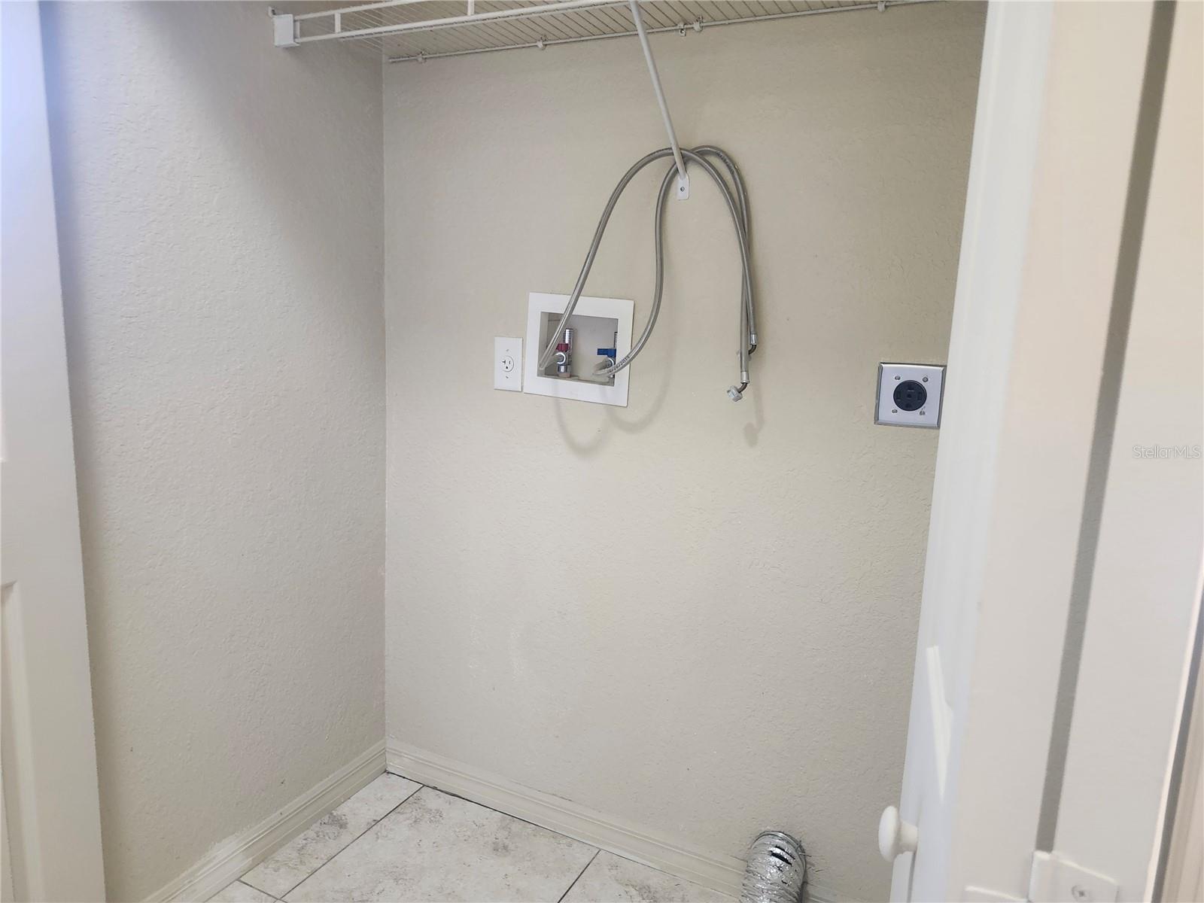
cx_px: 602
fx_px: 800
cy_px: 452
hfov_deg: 73.9
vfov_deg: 58.9
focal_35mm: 23
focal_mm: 5.54
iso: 640
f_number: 1.8
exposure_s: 1/60
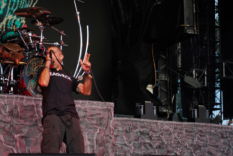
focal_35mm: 105
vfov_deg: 13.0
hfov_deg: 19.5
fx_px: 680
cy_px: 78
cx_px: 116
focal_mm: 105
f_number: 4
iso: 200
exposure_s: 1/125
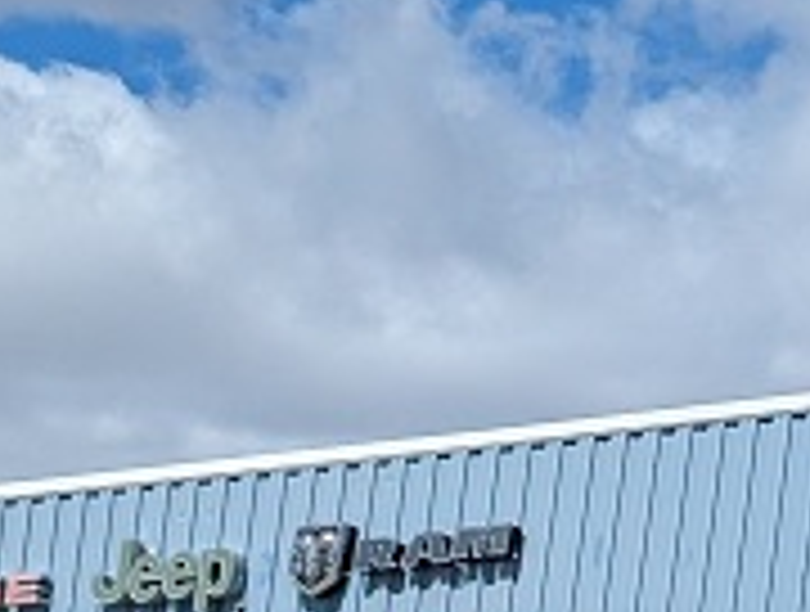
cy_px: 776
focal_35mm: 217
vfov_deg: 6.8
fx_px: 5091
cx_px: 1233
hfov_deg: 8.9
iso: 50
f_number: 1.85
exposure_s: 1/4739
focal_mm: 6.81
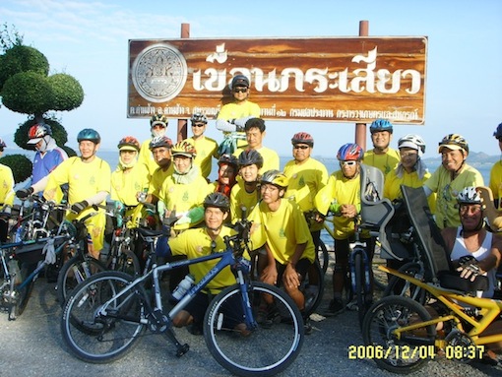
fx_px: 566
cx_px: 251
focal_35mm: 39
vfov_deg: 36.8
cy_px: 188
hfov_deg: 47.8
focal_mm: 6.6
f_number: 6.3
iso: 50
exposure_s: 1/125
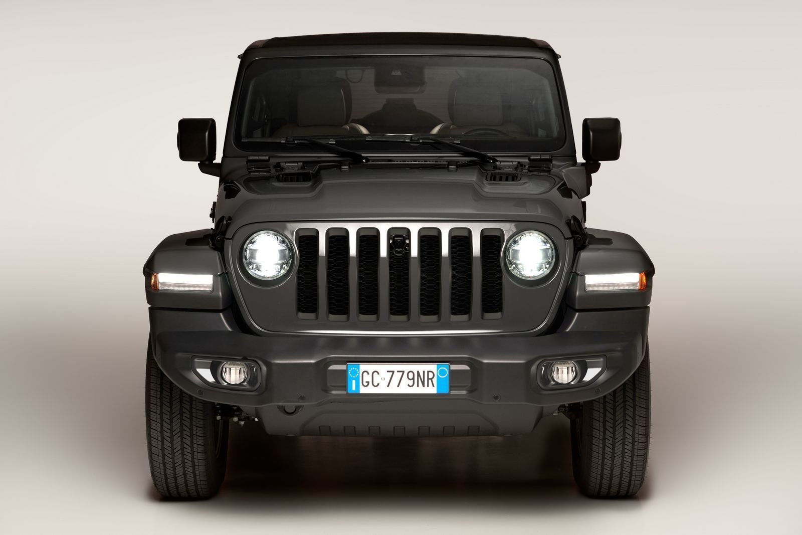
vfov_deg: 17.1
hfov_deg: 25.4
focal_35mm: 80
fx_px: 1782
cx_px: 401
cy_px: 268
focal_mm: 80
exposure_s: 1/20
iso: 500
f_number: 6.3
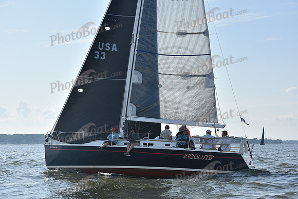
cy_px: 100
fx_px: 621
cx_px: 149
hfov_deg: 27.0
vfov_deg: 18.2
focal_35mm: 75
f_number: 8
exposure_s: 1/1000
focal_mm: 75
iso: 250
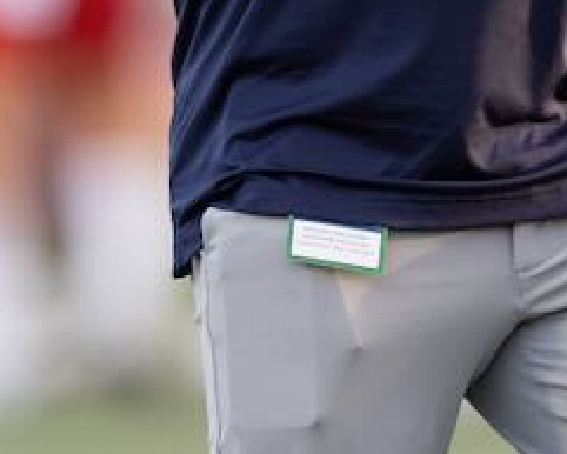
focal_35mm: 1995
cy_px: -301
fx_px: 33492
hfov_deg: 1.0
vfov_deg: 0.8
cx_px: 494
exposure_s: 1/1000
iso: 1600
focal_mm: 400
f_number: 2.8
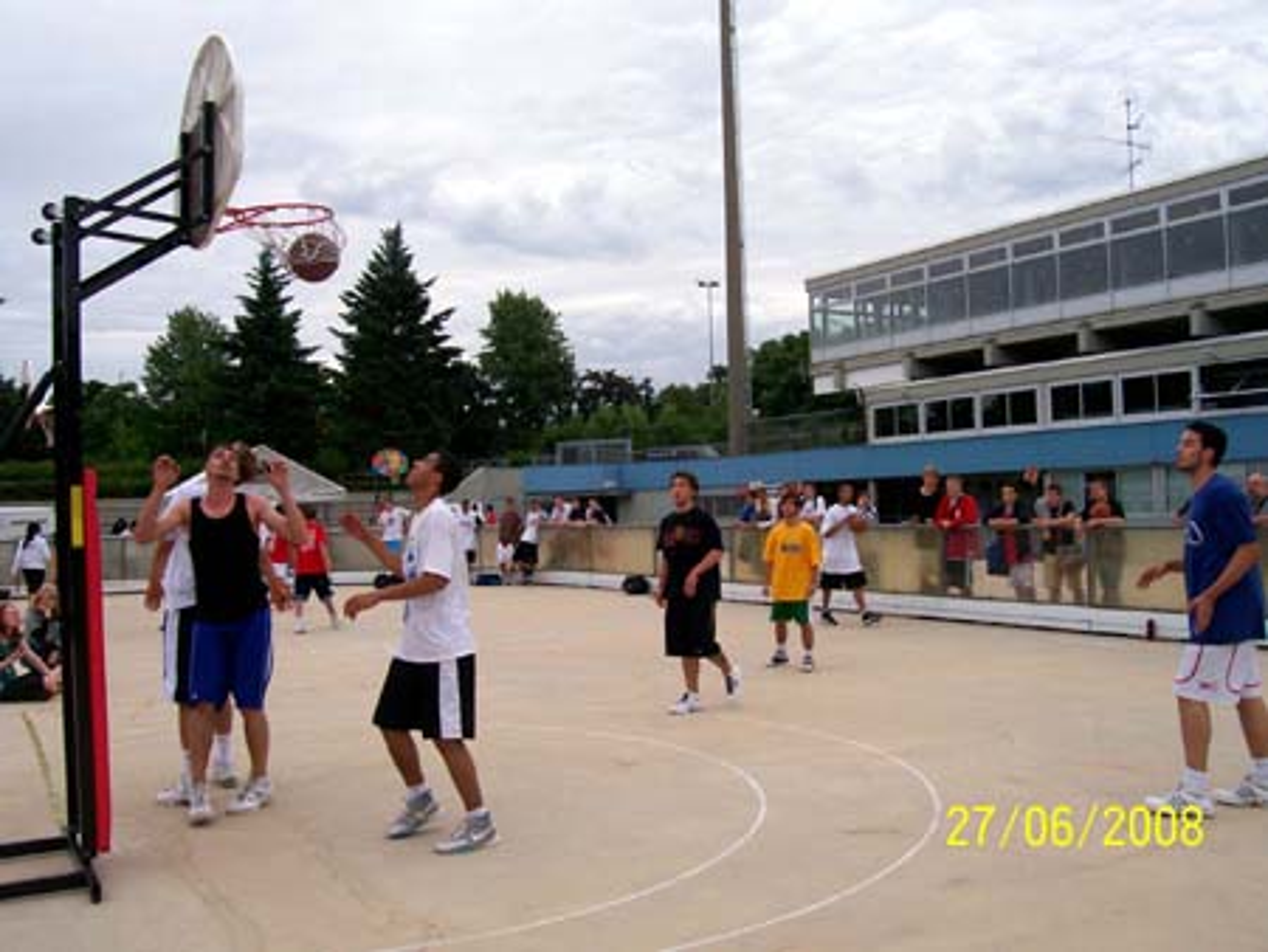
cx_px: 634
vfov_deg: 41.8
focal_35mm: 34
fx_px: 1246
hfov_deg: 53.9
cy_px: 476
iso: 80
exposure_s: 1/359
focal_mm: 5.6
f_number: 5.1
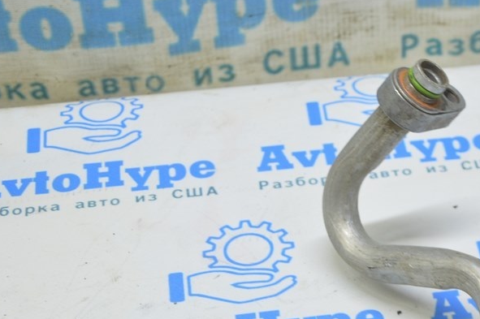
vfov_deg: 13.1
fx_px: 1385
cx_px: 378
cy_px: 274
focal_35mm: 104
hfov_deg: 19.5
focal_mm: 40
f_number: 5.6
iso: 400
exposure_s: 1/20
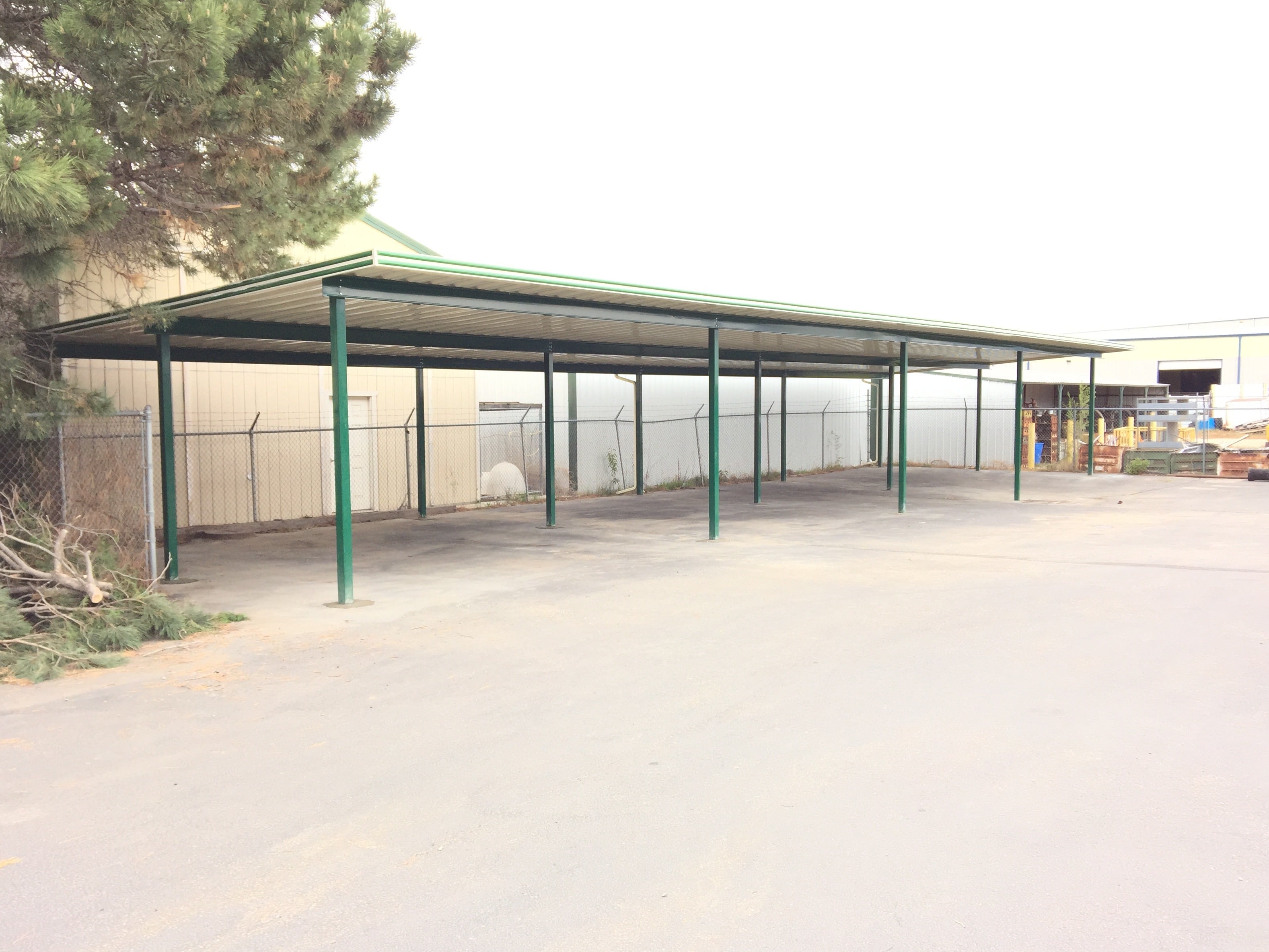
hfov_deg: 60.0
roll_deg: +0.9
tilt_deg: -4.2
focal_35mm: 30
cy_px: 489
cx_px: 617
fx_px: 1100
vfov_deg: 46.8
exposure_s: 1/145
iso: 32
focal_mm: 4.15
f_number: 2.2
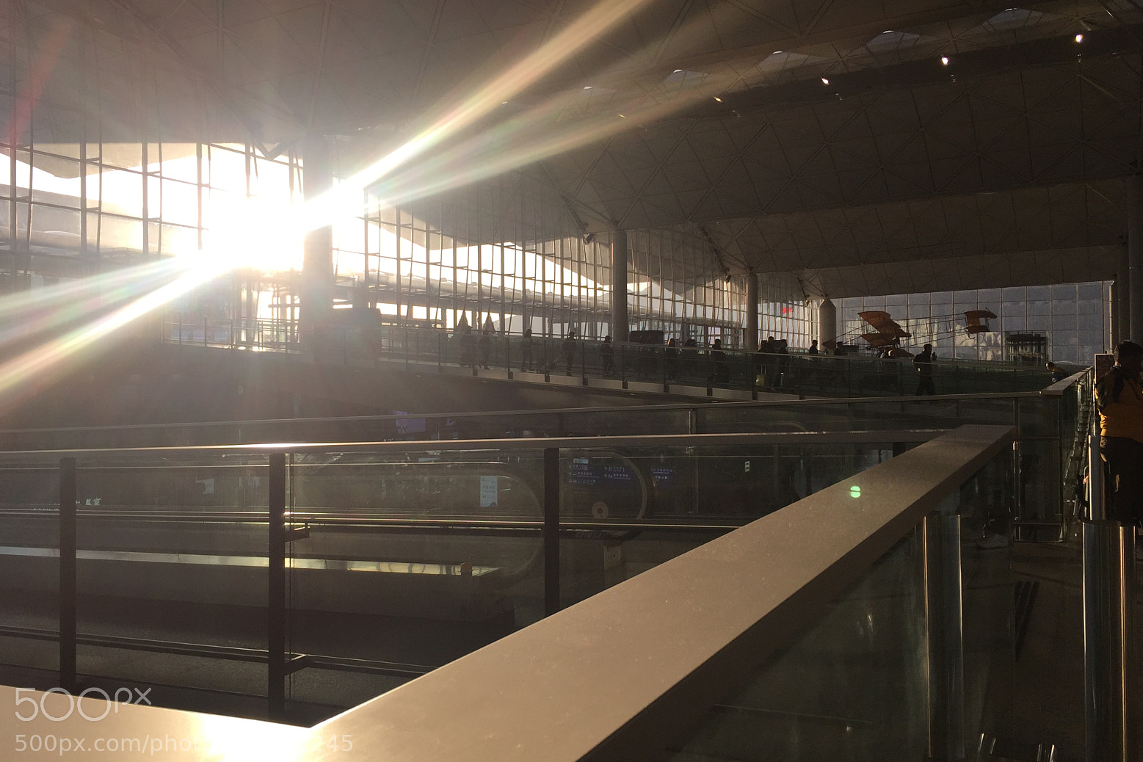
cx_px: 556
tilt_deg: -0.8
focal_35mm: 31
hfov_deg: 60.3
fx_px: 984
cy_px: 360
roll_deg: +0.2
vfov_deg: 42.3
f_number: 2.2
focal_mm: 4.15
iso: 32
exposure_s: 1/706
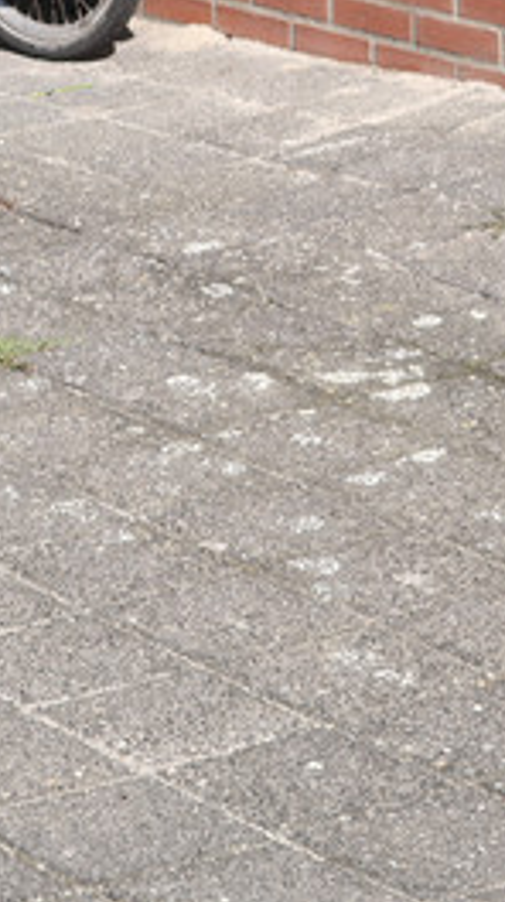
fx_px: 4415
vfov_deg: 11.4
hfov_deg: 6.5
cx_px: -181
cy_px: -140
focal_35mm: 185
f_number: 2.68
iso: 50
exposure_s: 1/185
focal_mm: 10.55
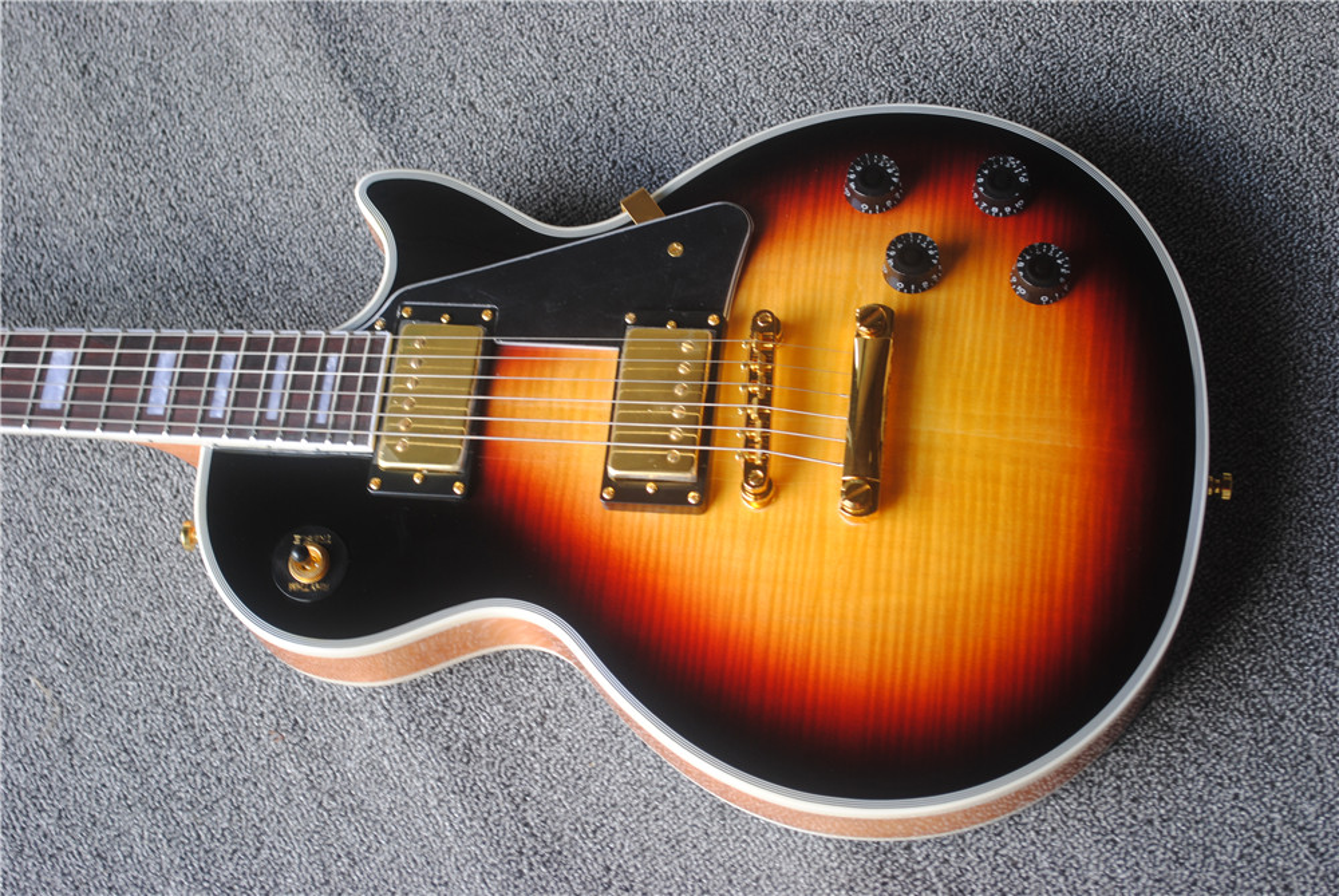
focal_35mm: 63
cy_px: 448
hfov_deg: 31.9
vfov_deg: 21.6
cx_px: 670
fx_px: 2346
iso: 100
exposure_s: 1/15
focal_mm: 42
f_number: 5.3
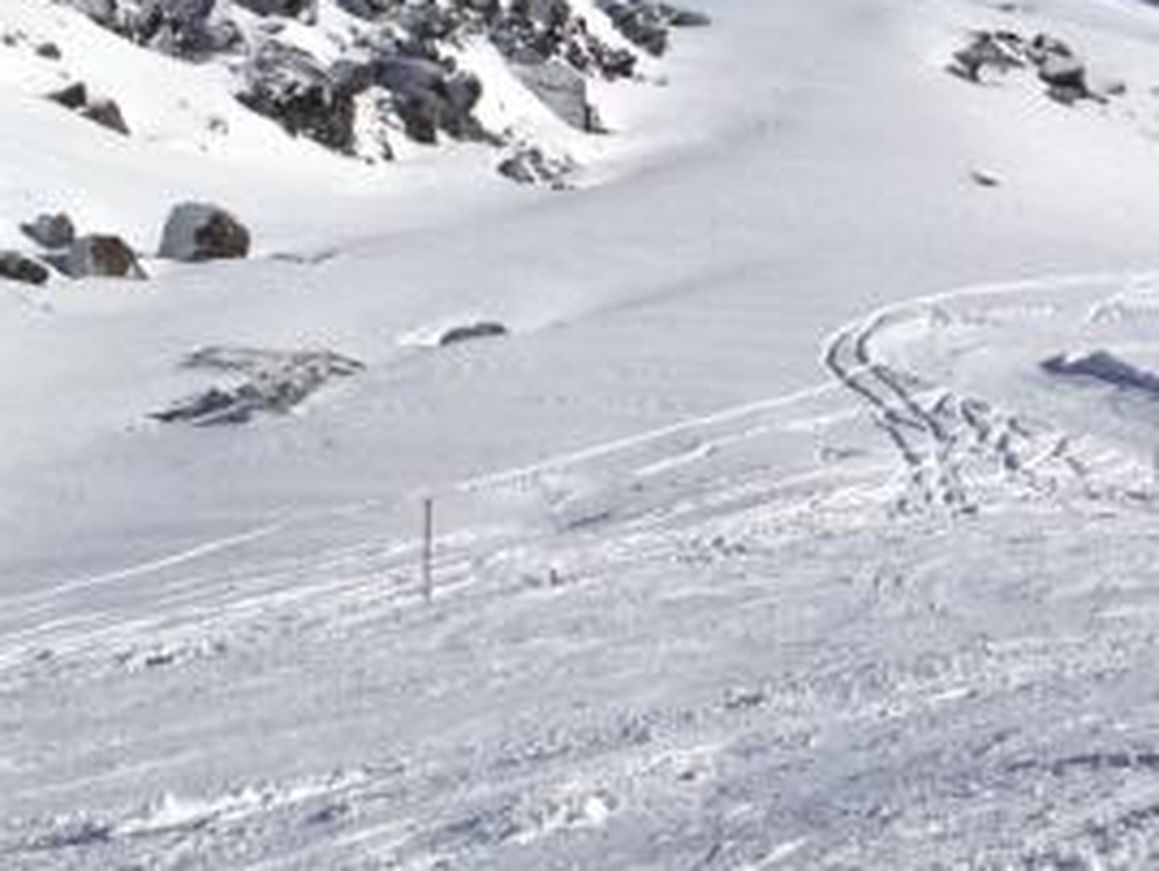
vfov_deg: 10.9
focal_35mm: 133
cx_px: 1297
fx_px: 4455
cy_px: -293
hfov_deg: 14.5
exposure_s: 1/5525
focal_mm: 4.28
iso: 64
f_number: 2.4
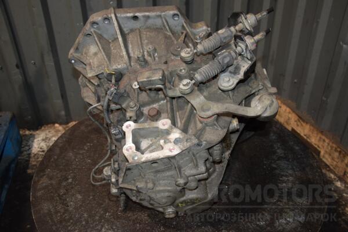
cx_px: 174
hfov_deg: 57.2
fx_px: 319
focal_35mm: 33
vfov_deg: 40.0
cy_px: 116
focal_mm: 22
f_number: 5
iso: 800
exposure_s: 1/60
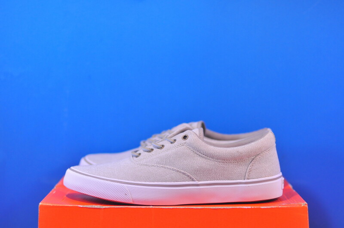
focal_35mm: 75
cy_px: 114
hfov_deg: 27.0
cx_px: 172
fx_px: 716
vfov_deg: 18.1
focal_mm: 50
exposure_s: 1/320
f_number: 2.2
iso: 250
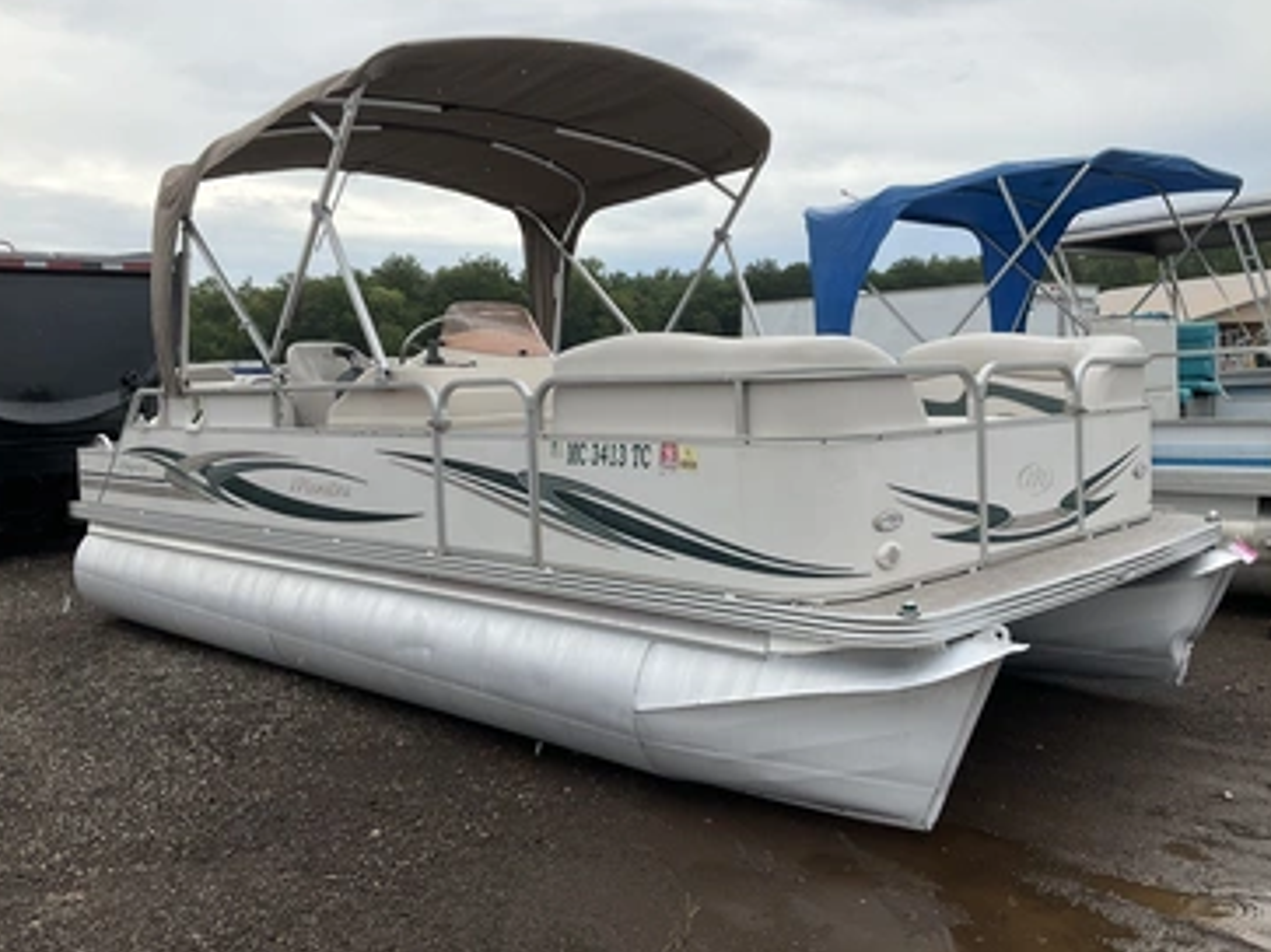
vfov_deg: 44.1
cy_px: 444
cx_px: 648
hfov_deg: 56.8
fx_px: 1175
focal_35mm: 32
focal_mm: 3
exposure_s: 1/1121
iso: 25
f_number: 1.8
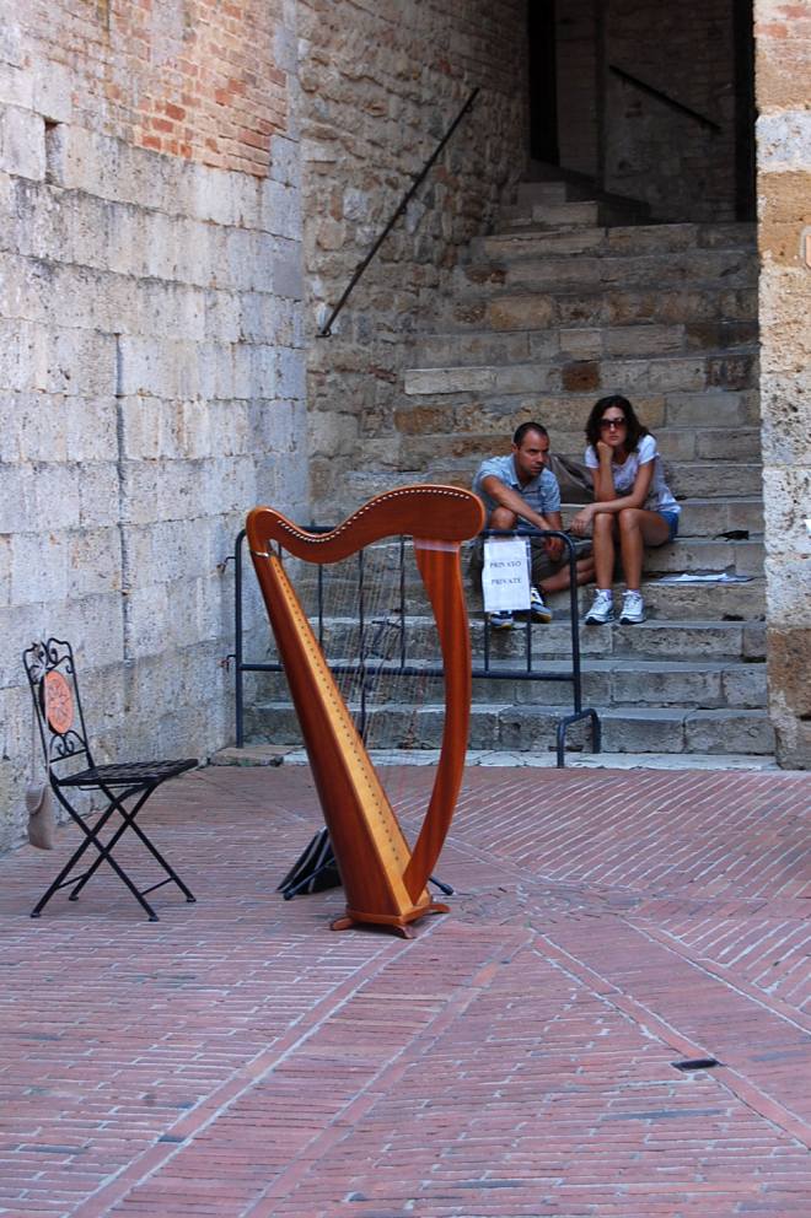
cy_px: 609
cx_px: 406
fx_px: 2791
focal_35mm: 82
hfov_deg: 16.5
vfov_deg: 24.6
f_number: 8
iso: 400
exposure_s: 1/60
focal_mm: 55
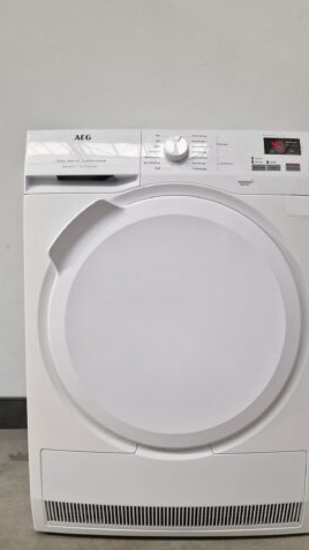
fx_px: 408
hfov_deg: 41.4
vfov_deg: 67.8
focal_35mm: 28
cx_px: 171
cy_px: 303
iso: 80
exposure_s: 1/100
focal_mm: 6.4
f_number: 1.8
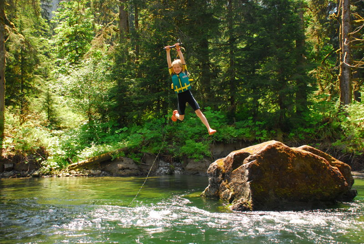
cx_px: 182
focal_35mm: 42
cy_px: 122
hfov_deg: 46.4
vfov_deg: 32.0
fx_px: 425
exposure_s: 1/320
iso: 400
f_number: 4.5
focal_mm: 28
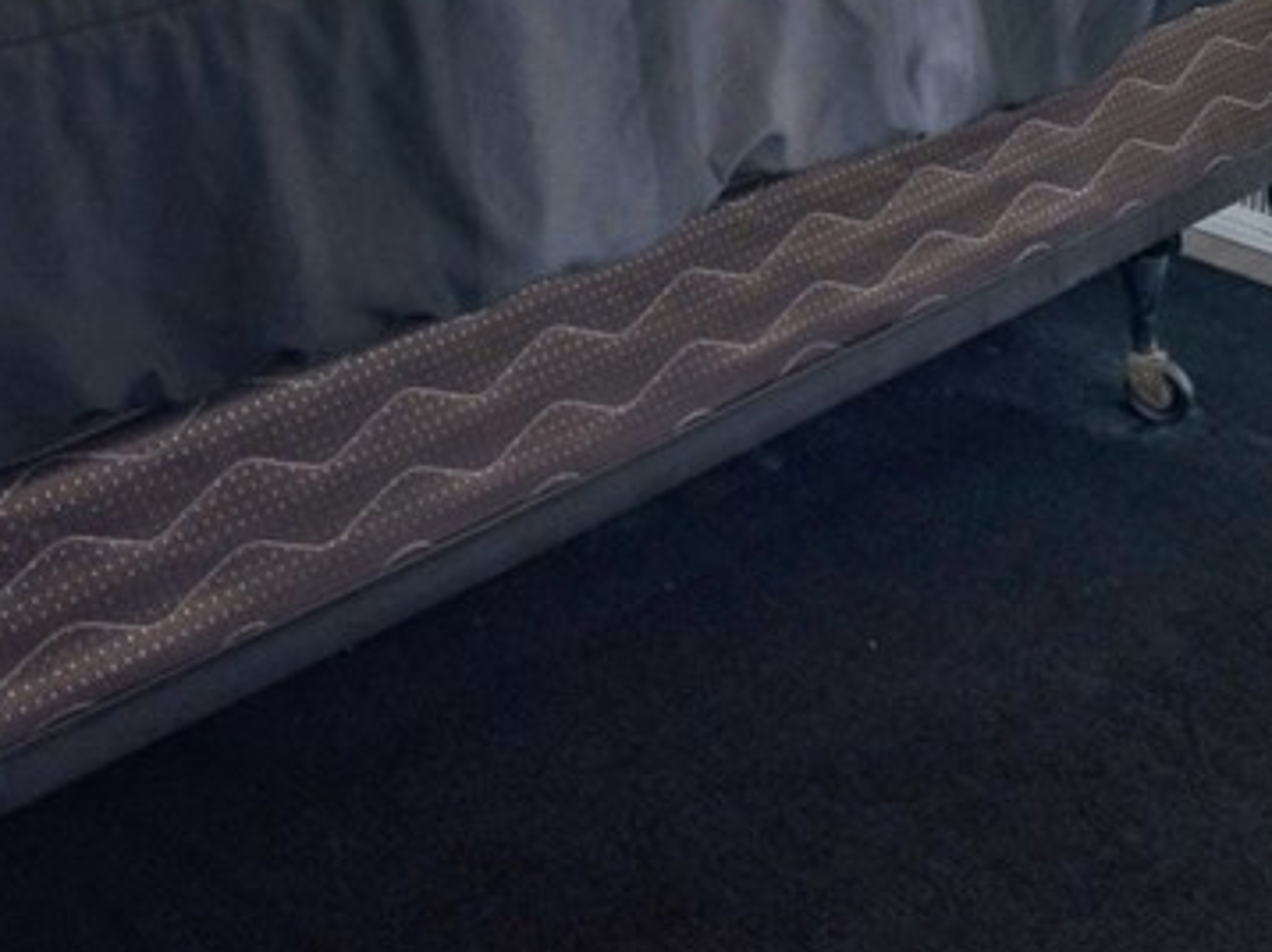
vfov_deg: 15.9
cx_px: -272
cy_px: -940
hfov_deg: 24.1
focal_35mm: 73
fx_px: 2681
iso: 400
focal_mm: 16
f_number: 8
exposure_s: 1/5
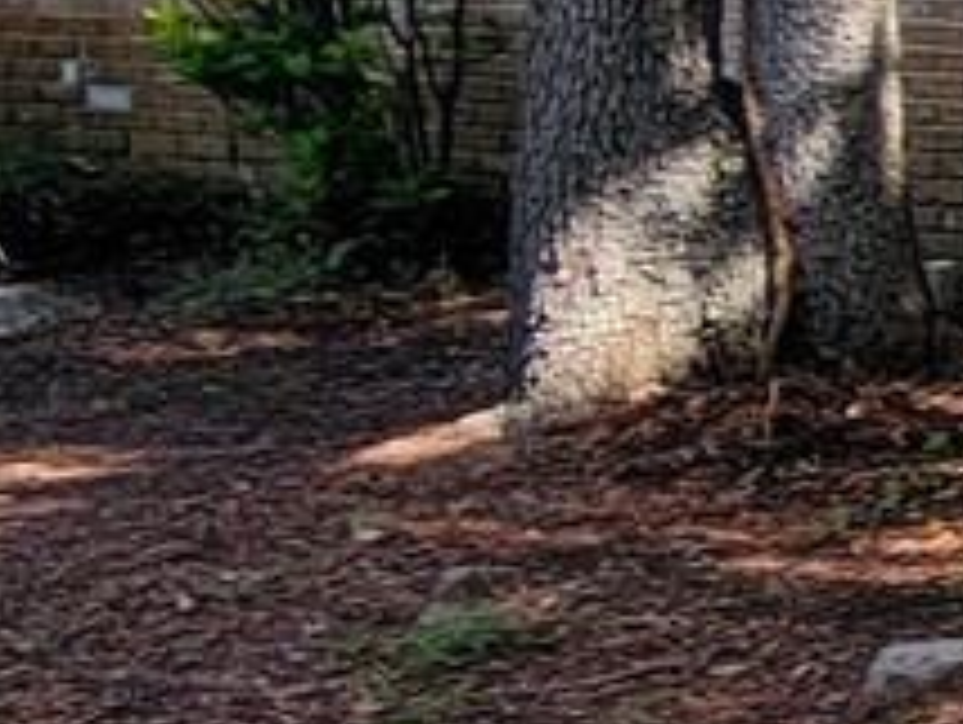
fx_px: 2702
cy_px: -49
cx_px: 2722
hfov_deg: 12.1
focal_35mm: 97
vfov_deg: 14.9
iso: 50
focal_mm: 2.2
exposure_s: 1/307
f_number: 2.2
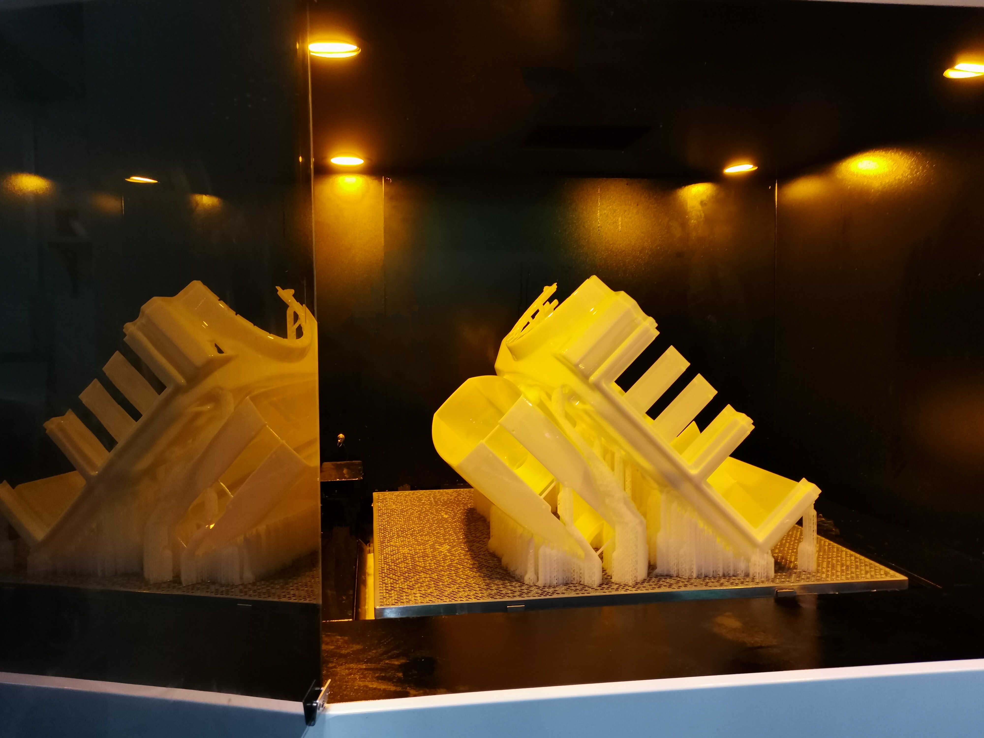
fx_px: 824
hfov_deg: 61.7
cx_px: 492
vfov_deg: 48.2
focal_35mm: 29
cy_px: 369
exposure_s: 1/33.3
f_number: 1.8
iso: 500
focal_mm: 4.75
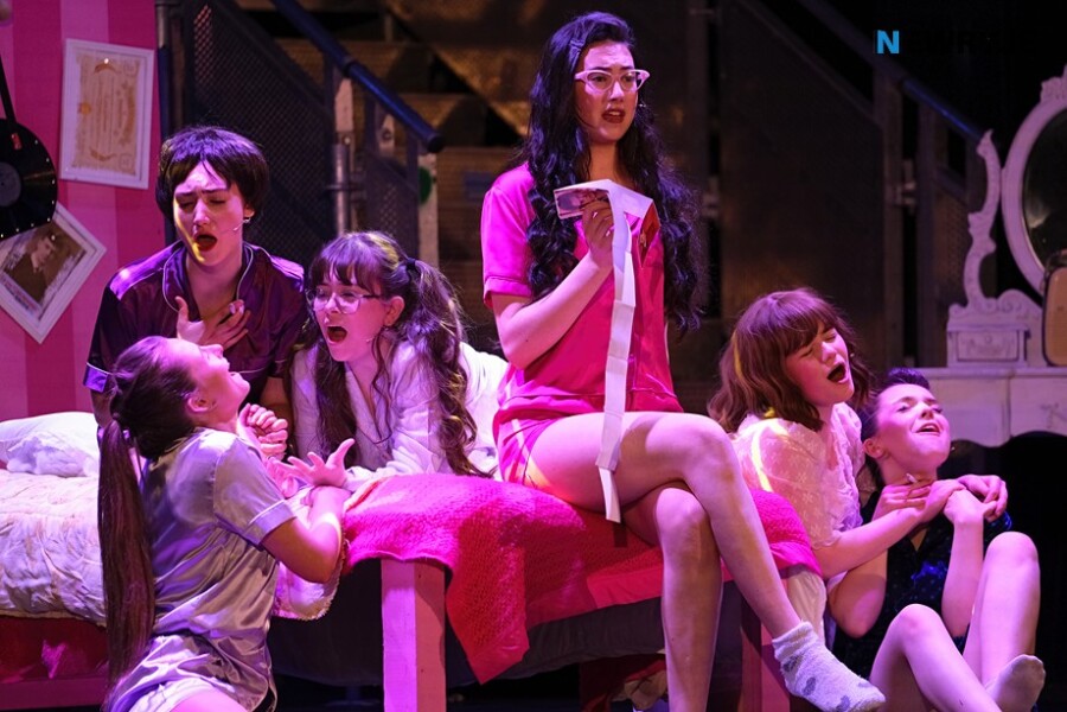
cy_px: 356
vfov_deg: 6.5
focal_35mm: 210
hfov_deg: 9.8
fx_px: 6224
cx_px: 534
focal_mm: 140
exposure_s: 1/250
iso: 2000
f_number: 2.8
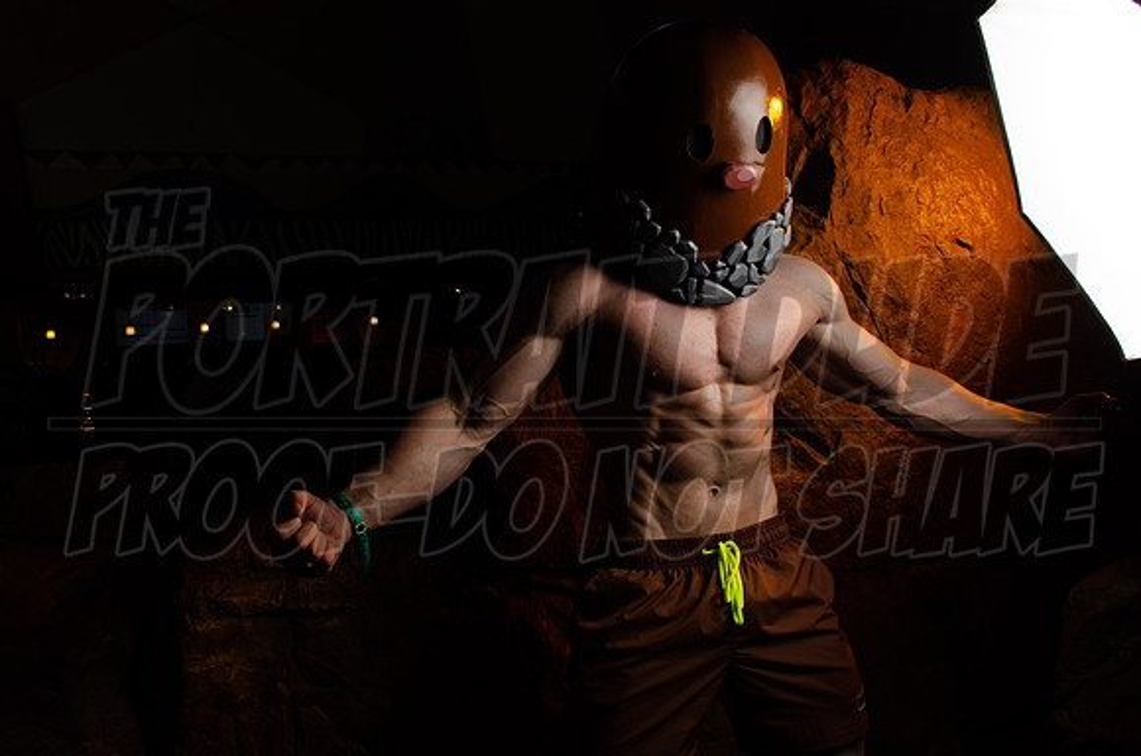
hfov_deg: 57.3
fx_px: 1044
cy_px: 378
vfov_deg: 39.8
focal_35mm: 33
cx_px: 570
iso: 200
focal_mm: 22
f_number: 16
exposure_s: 1/60
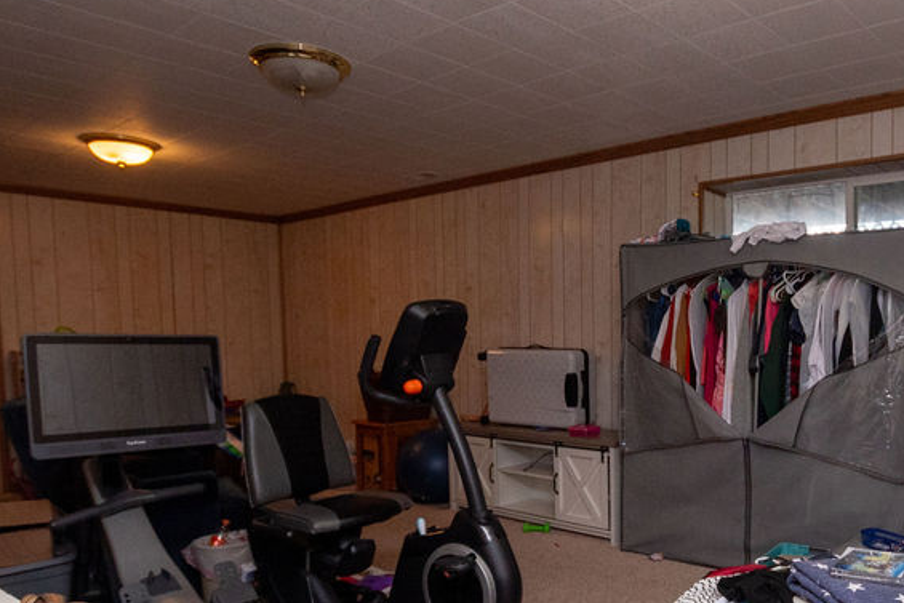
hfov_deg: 62.6
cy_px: 394
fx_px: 703
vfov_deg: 45.8
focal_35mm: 28
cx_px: 651
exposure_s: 1/200
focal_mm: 10
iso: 500
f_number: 5
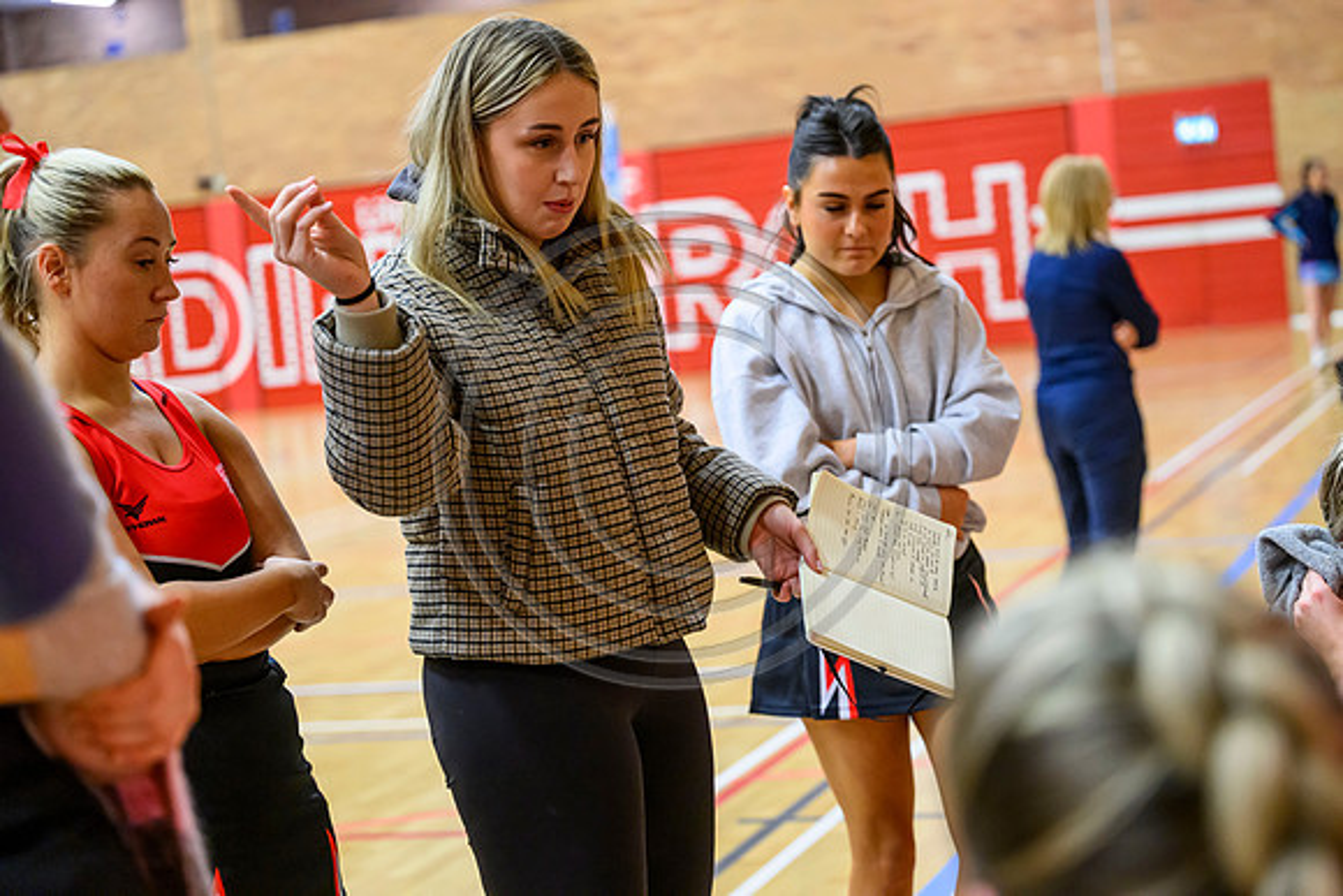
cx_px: 672
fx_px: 2612
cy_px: 448
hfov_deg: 28.8
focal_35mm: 70
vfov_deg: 19.5
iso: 5000
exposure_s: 1/500
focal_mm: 70
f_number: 2.8
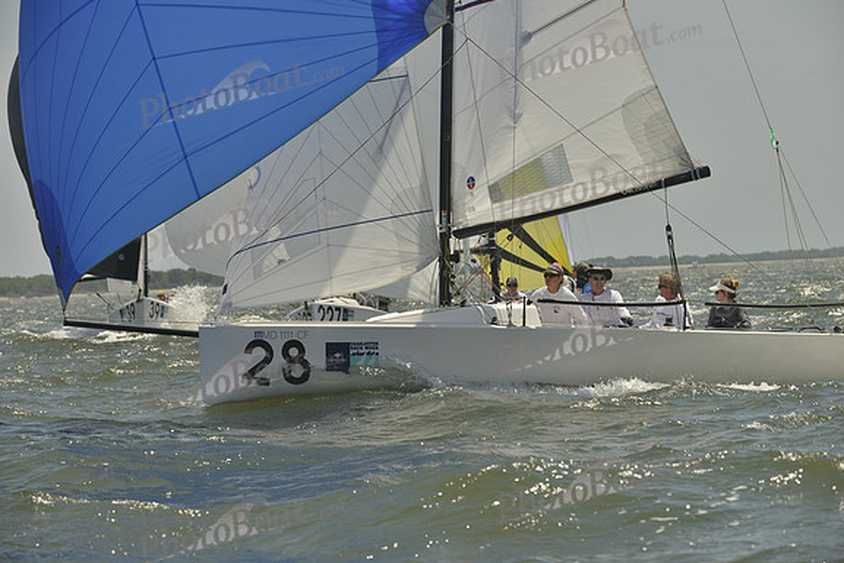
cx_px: 421
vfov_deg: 6.8
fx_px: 4713
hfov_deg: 10.2
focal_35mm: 201
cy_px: 282
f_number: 10
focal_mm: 200
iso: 280
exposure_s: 1/1250
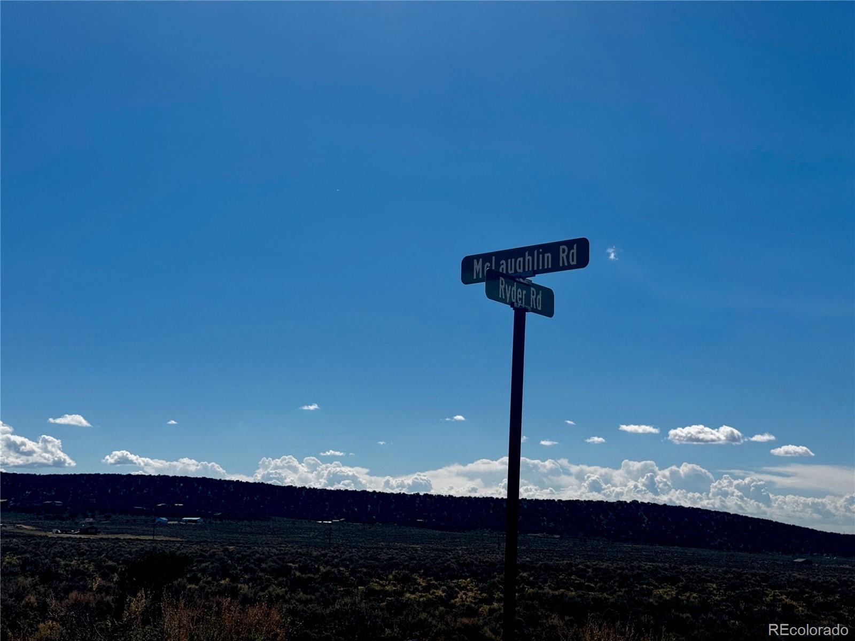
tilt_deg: +9.5
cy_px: 320
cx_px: 428
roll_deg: -1.3
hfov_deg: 39.7
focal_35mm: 48
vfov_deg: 30.3
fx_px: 1186
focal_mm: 6.76
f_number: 1.78
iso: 80
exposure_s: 1/15385
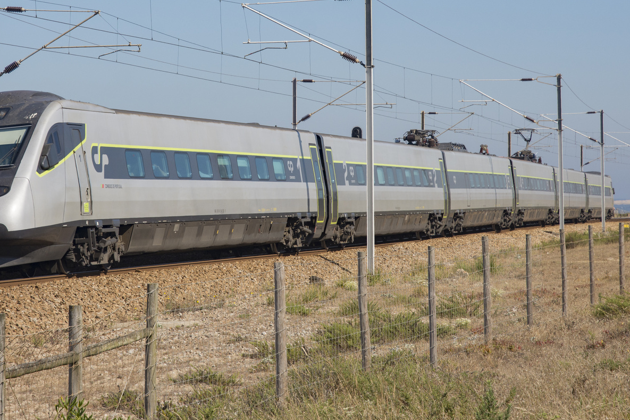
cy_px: 104
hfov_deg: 14.5
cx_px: 265
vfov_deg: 9.7
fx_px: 2467
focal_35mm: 141
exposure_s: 1/800
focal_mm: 58
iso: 200
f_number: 7.1
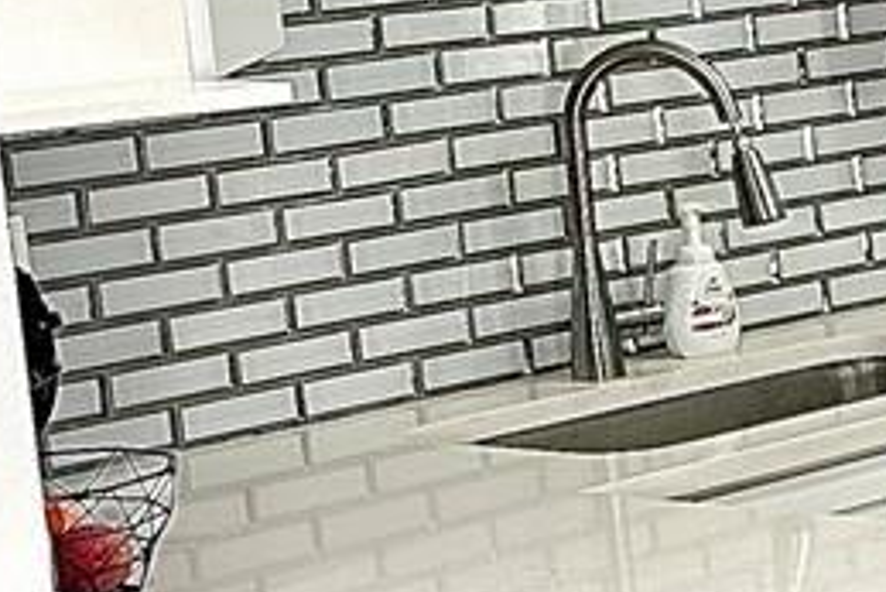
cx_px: 2193
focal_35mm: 154
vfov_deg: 8.9
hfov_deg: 11.0
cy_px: 318
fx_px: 3792
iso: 100
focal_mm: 6.86
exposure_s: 1/120
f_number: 1.78
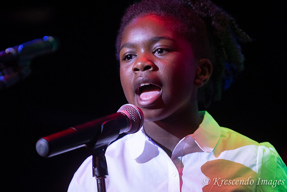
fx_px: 2153
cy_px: 96
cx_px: 144
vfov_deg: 5.1
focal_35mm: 270
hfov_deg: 7.6
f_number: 2.8
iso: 3200
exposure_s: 1/200
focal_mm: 180
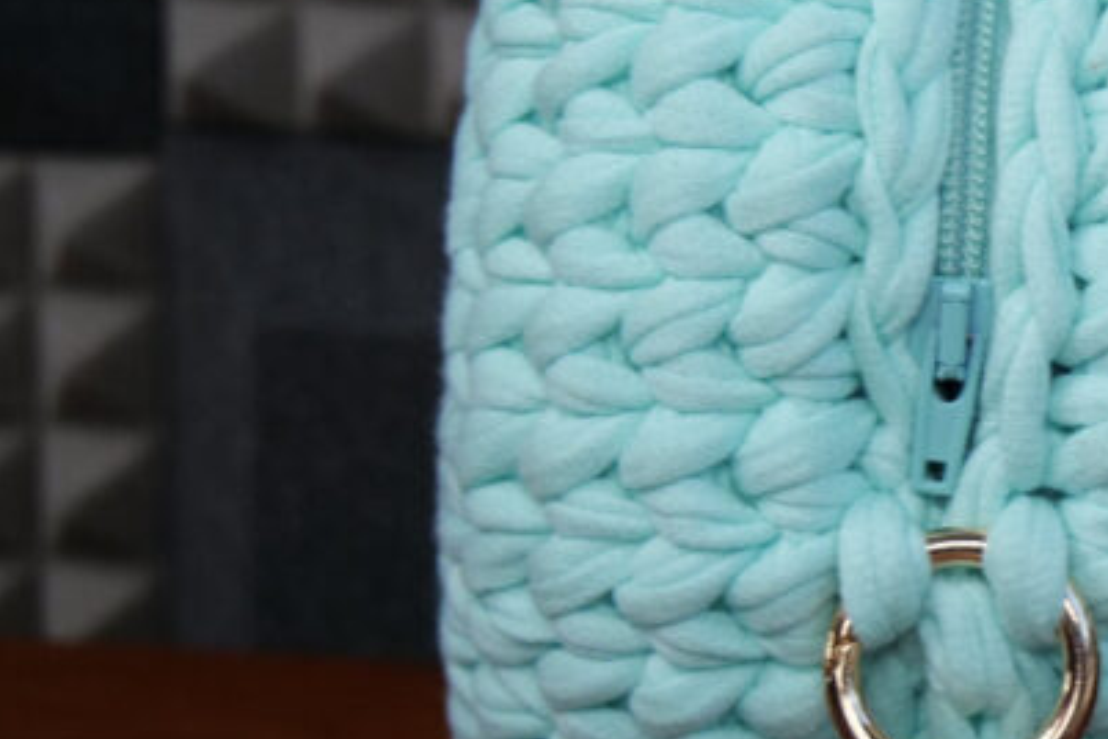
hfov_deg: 16.2
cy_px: 312
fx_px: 3755
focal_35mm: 122
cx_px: 1251
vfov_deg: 11.2
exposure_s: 1/125
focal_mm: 23
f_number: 4.3
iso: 640
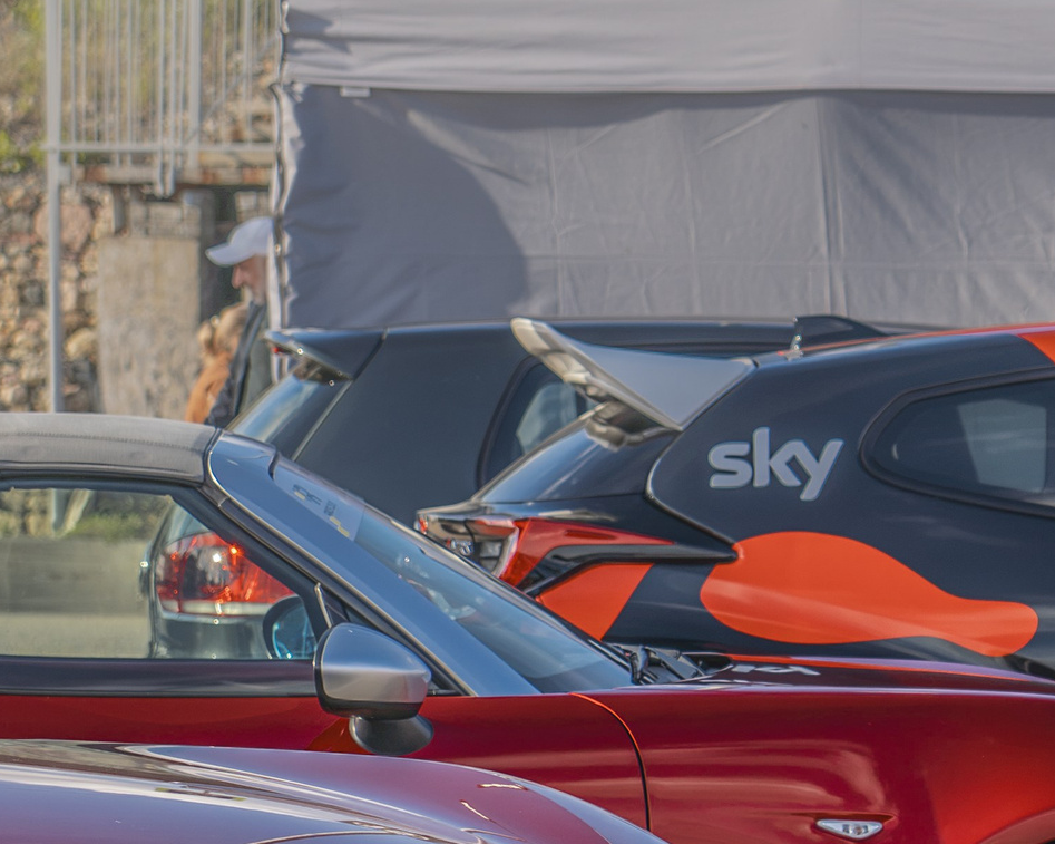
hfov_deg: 8.1
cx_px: 1350
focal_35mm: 236
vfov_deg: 6.5
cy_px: 751
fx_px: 7367
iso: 100
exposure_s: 1/1000
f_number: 3.5
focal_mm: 50
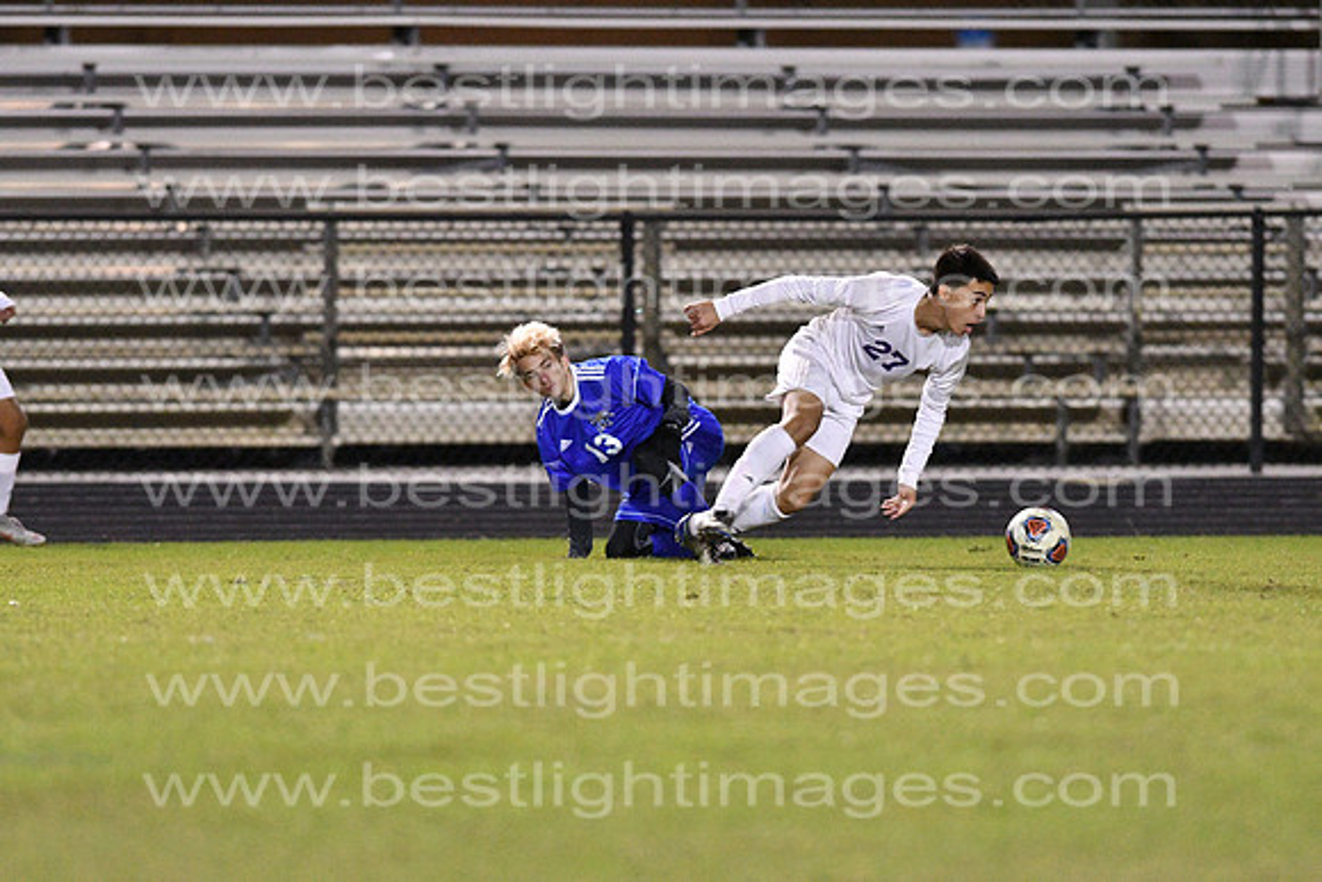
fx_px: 16528
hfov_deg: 4.6
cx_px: 661
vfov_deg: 3.1
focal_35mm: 450
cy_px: 441
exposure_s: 1/640
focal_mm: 300
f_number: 3.5
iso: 10000
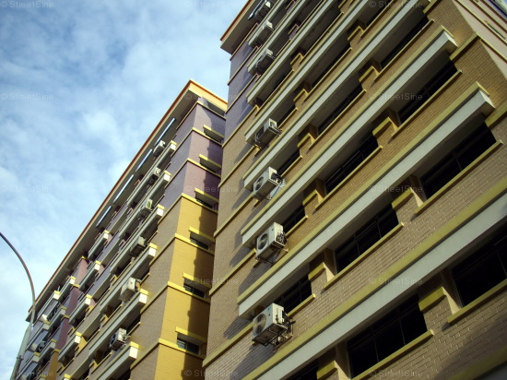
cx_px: 254
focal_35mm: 37
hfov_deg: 50.2
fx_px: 542
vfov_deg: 38.6
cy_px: 190
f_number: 2.8
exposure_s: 1/320
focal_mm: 6.2
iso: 80
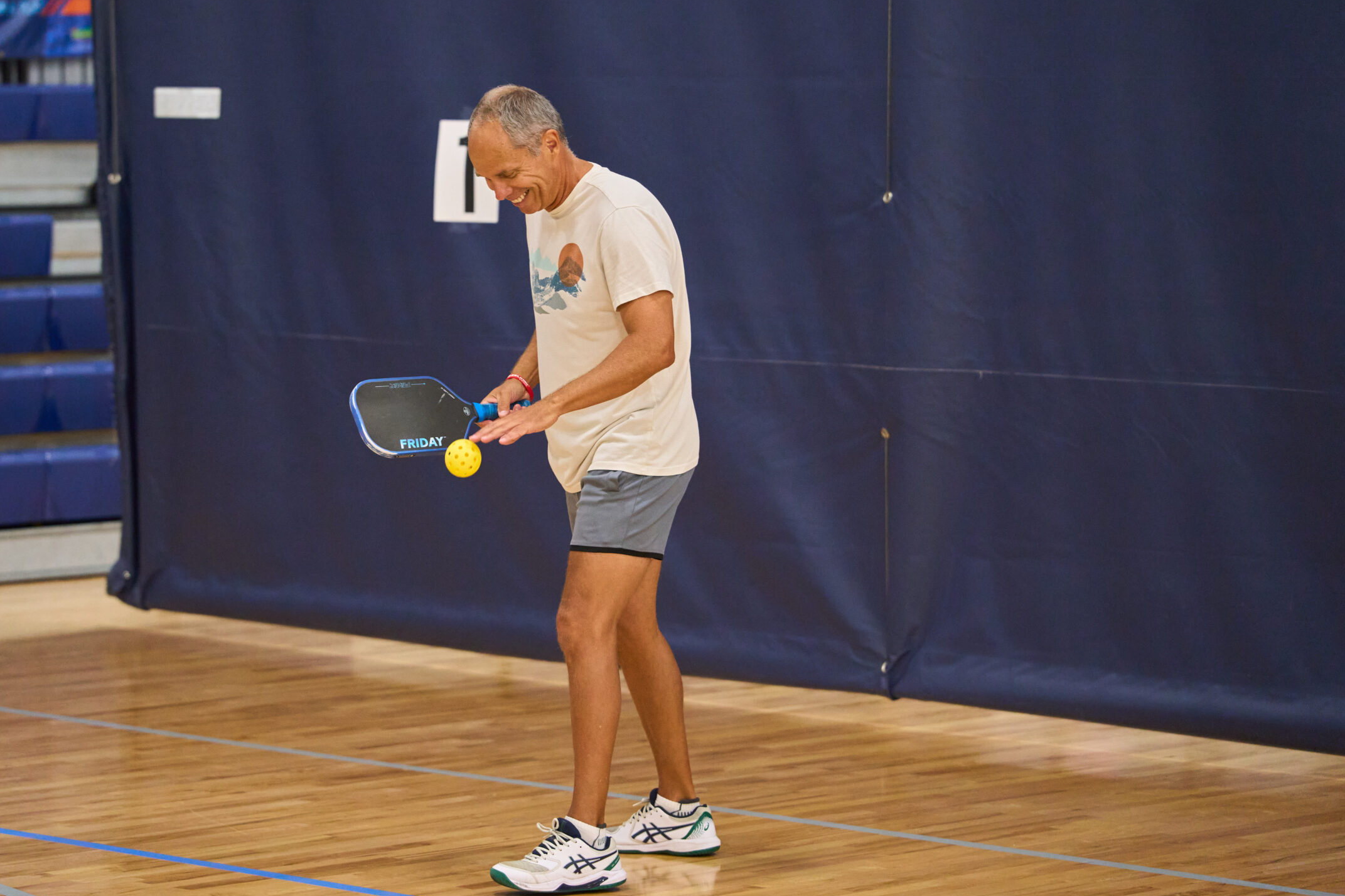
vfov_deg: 10.2
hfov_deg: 15.2
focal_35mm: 135
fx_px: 5044
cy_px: 395
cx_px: 562
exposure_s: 1/1000
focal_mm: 113
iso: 2500
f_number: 2.8
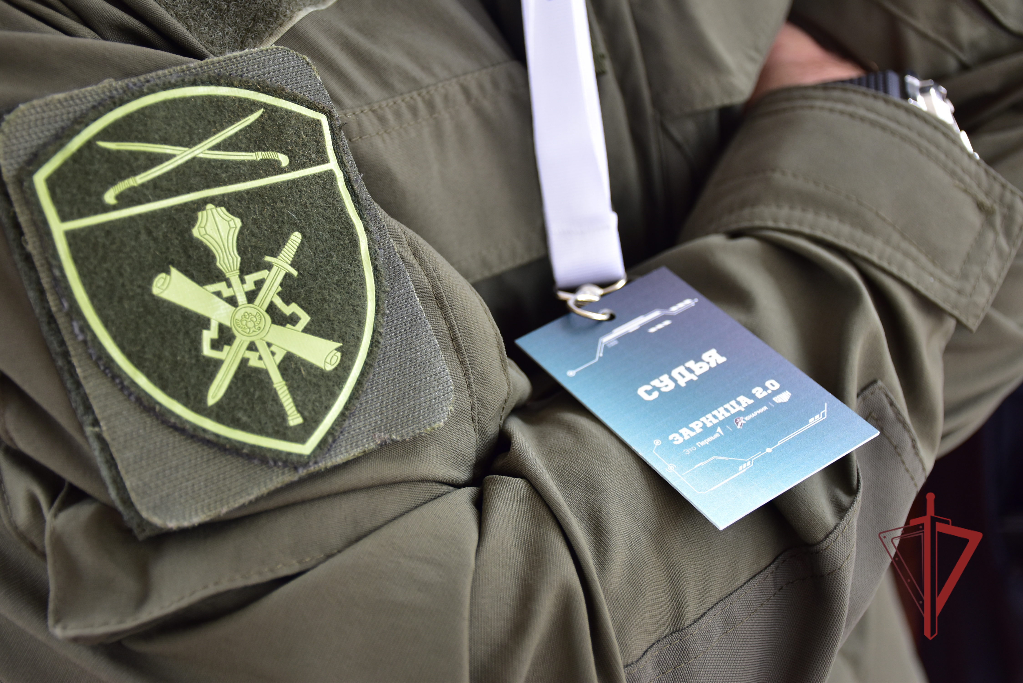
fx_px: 1450
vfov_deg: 26.5
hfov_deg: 38.9
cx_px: 512
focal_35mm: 51
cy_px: 342
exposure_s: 1/100
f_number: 5
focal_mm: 34
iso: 320
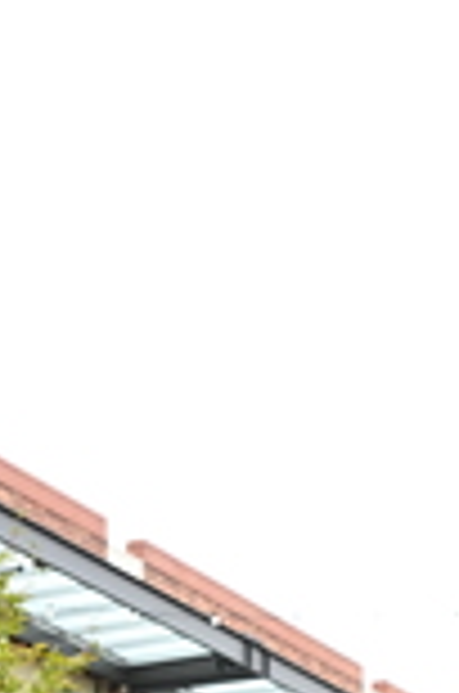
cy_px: 855
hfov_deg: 12.1
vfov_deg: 17.5
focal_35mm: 111
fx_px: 2132
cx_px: 493
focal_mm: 31
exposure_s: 1/640
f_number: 4
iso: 2000
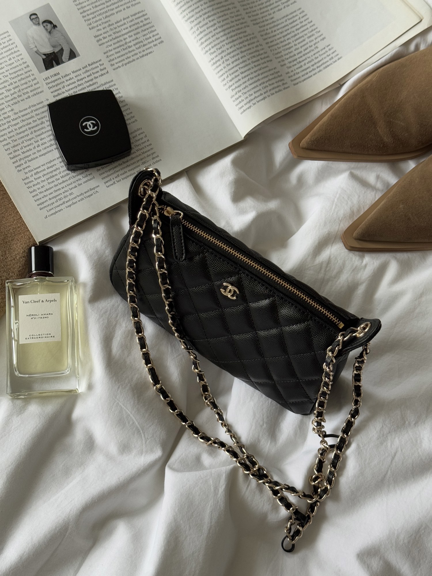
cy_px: 288
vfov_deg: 39.7
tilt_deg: -71.8
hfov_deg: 30.3
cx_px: 216
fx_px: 799
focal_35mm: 48
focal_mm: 6.76
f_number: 1.78
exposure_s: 1/60
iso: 160
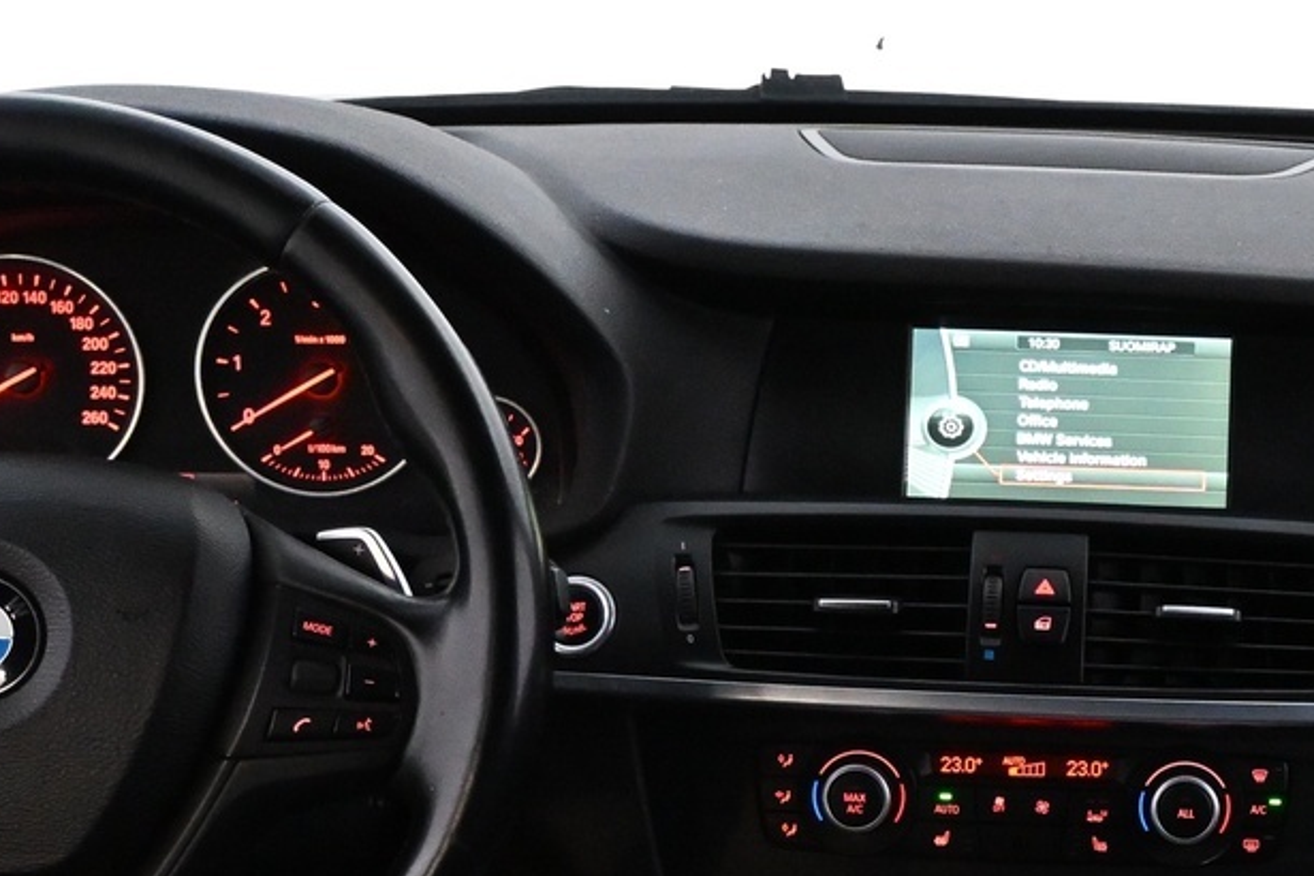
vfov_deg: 16.9
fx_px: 2883
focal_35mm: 79
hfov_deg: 25.0
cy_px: 878
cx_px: 1152
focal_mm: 20
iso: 4500
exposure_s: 1/60
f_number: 3.8
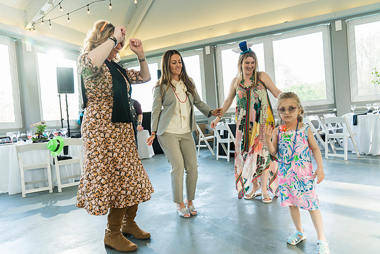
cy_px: 127
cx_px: 190
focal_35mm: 24
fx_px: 253
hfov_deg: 73.7
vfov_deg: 53.2
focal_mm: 24
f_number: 3.5
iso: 1250
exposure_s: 1/200
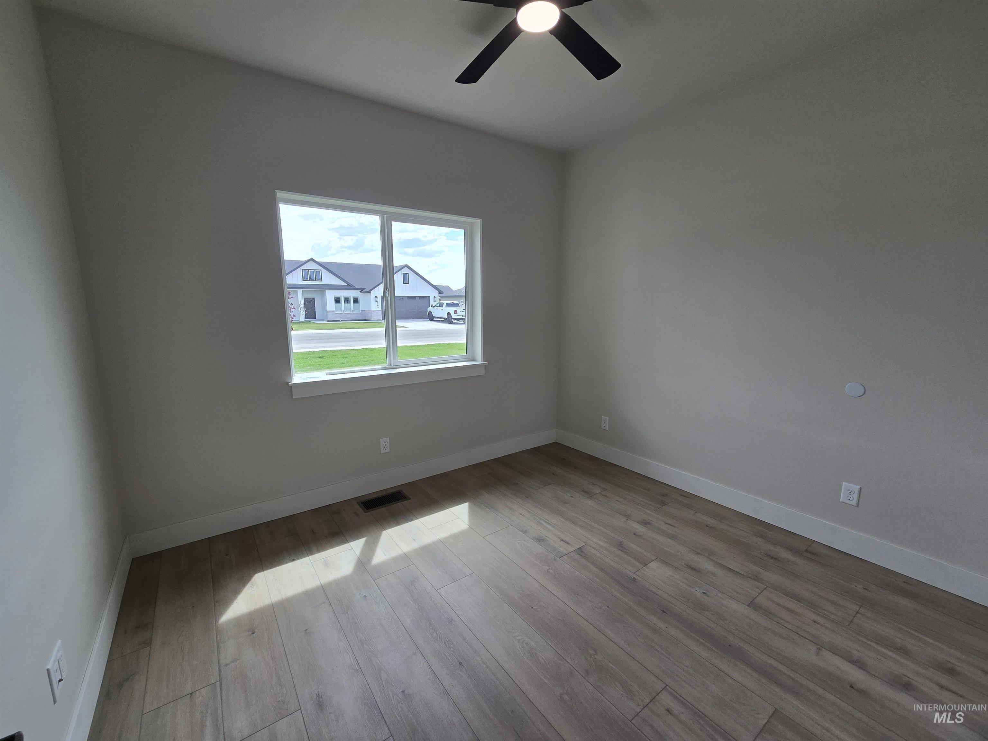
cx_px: 494
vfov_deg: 89.9
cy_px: 370
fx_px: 371
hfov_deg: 106.2
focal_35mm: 13
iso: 50
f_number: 2.2
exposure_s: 1/265
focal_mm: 2.2
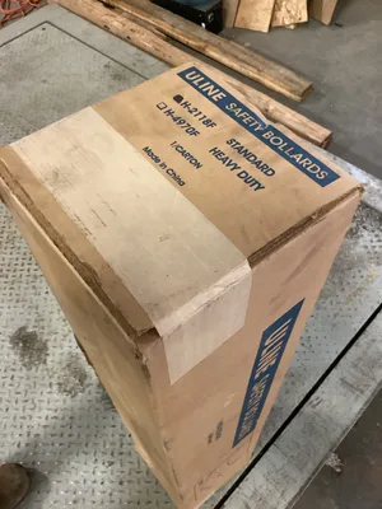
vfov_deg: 58.4
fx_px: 456
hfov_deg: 45.4
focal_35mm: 31
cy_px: 254
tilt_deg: -54.1
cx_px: 191
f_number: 2.4
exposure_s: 1/30
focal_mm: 3.3
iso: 500
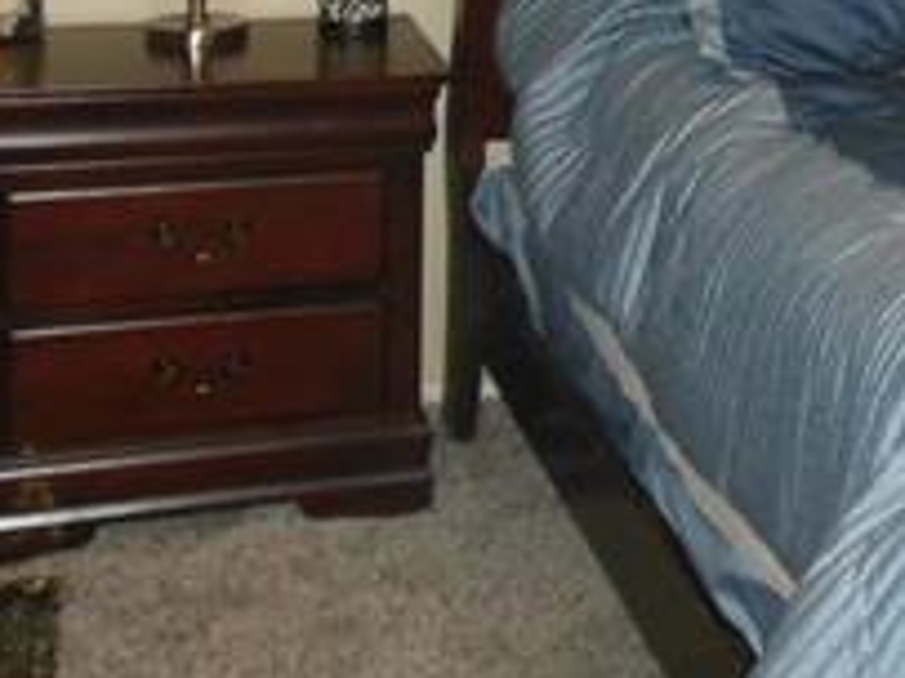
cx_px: 981
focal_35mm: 79
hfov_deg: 23.3
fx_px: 2064
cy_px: -170
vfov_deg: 17.6
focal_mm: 4.5
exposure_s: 1/25
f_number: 3.2
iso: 400
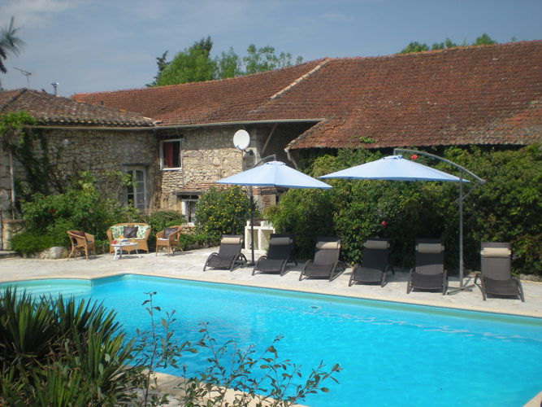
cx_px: 271
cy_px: 204
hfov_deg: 43.0
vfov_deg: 32.9
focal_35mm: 44
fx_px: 689
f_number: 4.9
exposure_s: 1/536
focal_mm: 7.4
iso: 64
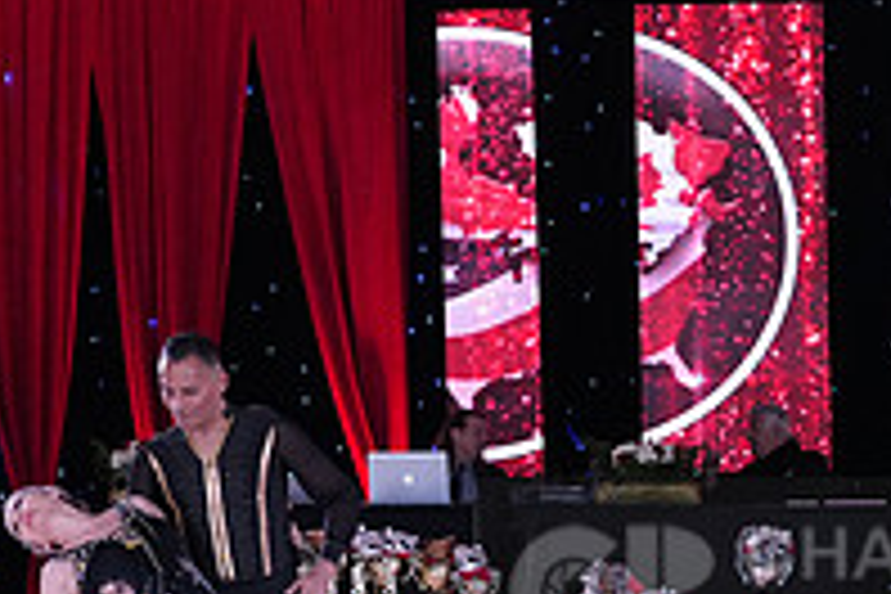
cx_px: 963
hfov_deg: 17.0
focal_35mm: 117
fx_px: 2896
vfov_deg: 11.6
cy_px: 596
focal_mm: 40
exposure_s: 1/250
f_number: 5
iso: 2500
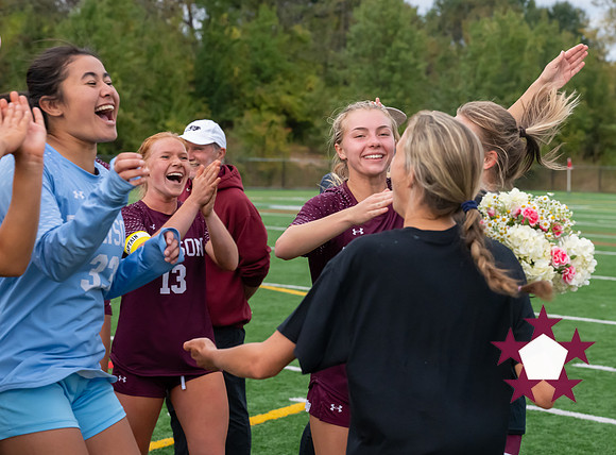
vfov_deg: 16.6
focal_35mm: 88
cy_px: 222
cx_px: 398
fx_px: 1557
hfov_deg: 22.3
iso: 4000
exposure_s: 1/800
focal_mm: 70
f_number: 5.6
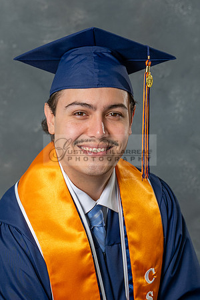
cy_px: 227
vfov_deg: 13.7
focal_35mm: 149
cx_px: 90
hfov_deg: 9.2
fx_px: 1245
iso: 200
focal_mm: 55
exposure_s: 1/200
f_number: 4
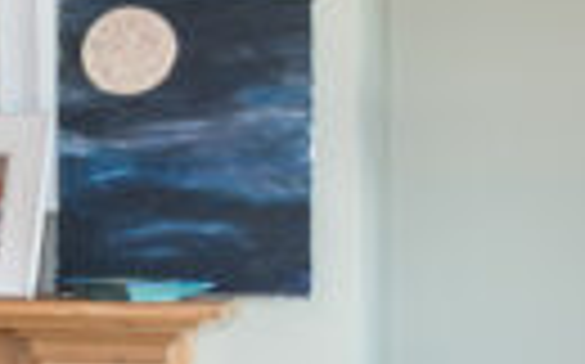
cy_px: 243
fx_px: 1943
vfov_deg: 10.7
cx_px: -810
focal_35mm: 122
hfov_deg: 13.0
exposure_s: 2
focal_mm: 15
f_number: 9
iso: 100
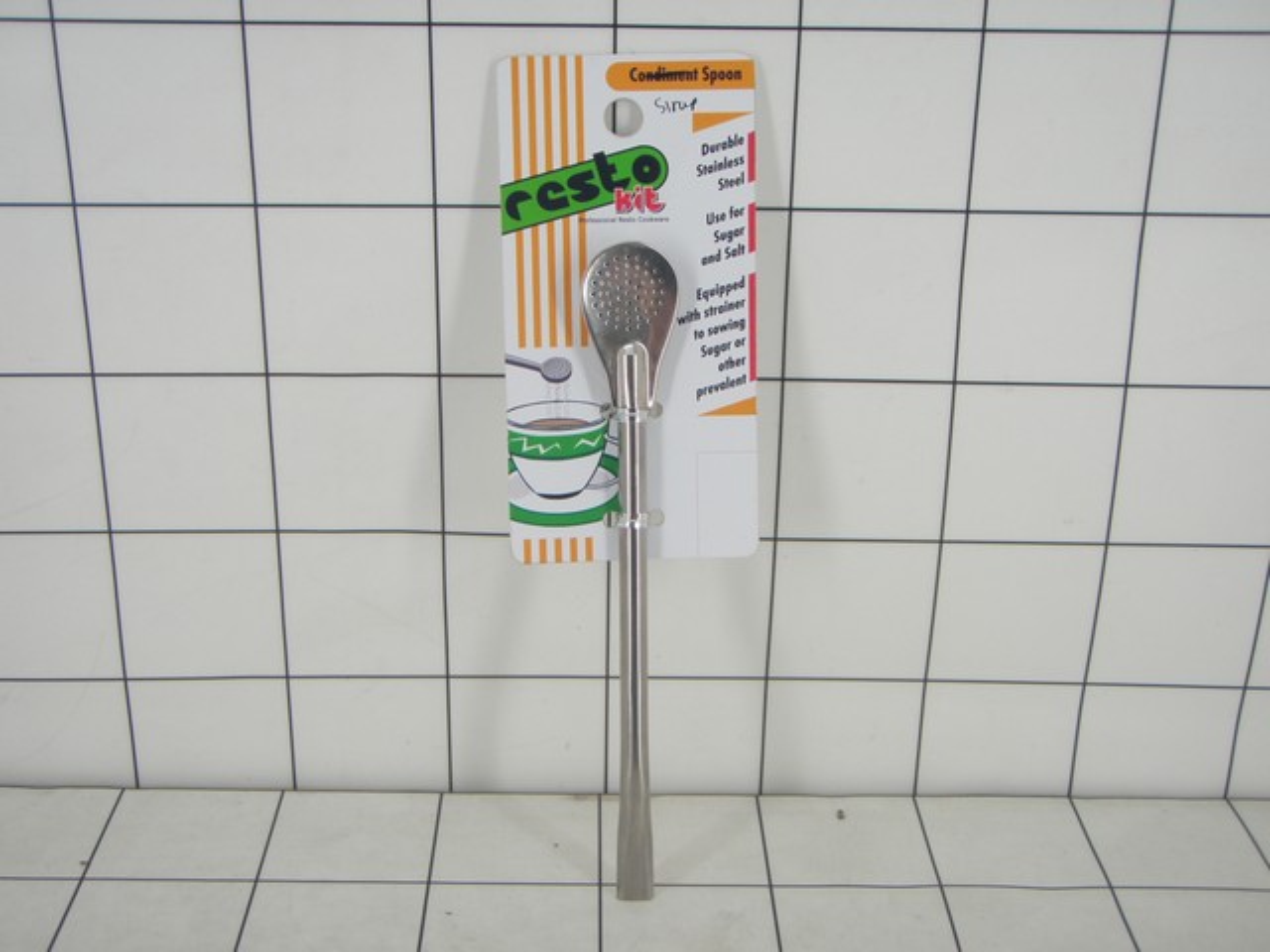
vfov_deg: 28.6
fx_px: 1871
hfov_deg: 37.5
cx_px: 635
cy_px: 476
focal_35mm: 51
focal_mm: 9.13
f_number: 4
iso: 80
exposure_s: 1/40
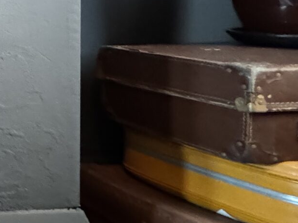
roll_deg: +1.4
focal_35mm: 58
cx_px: -319
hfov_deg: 18.5
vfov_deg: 24.3
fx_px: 499
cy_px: 12
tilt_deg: -1.5
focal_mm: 2.22
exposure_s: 1/33
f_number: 2.2
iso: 800
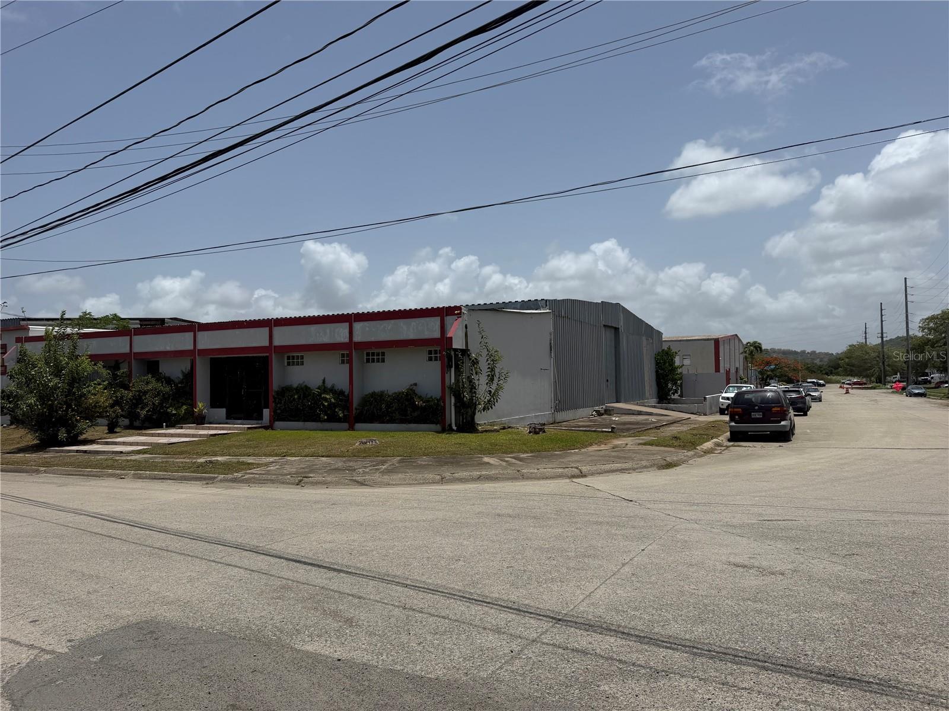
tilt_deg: +3.5
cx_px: 474
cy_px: 356
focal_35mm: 24
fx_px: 658
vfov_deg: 56.8
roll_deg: +0.2
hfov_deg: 71.6
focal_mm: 6.76
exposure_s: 1/10309
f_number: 1.78
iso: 80
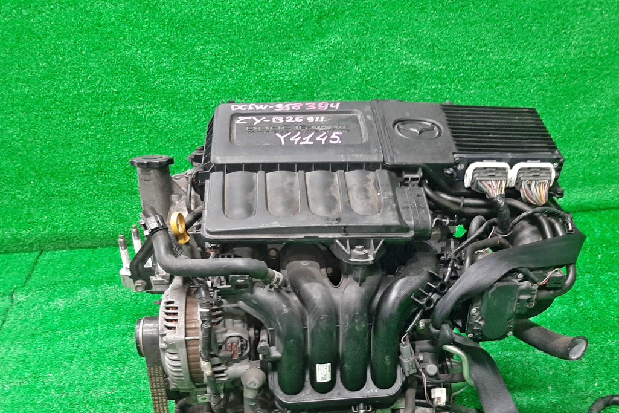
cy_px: 313
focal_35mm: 38
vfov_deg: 34.3
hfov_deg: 50.3
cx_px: 376
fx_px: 653
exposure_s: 1/33
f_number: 1.7
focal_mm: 3.93
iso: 177
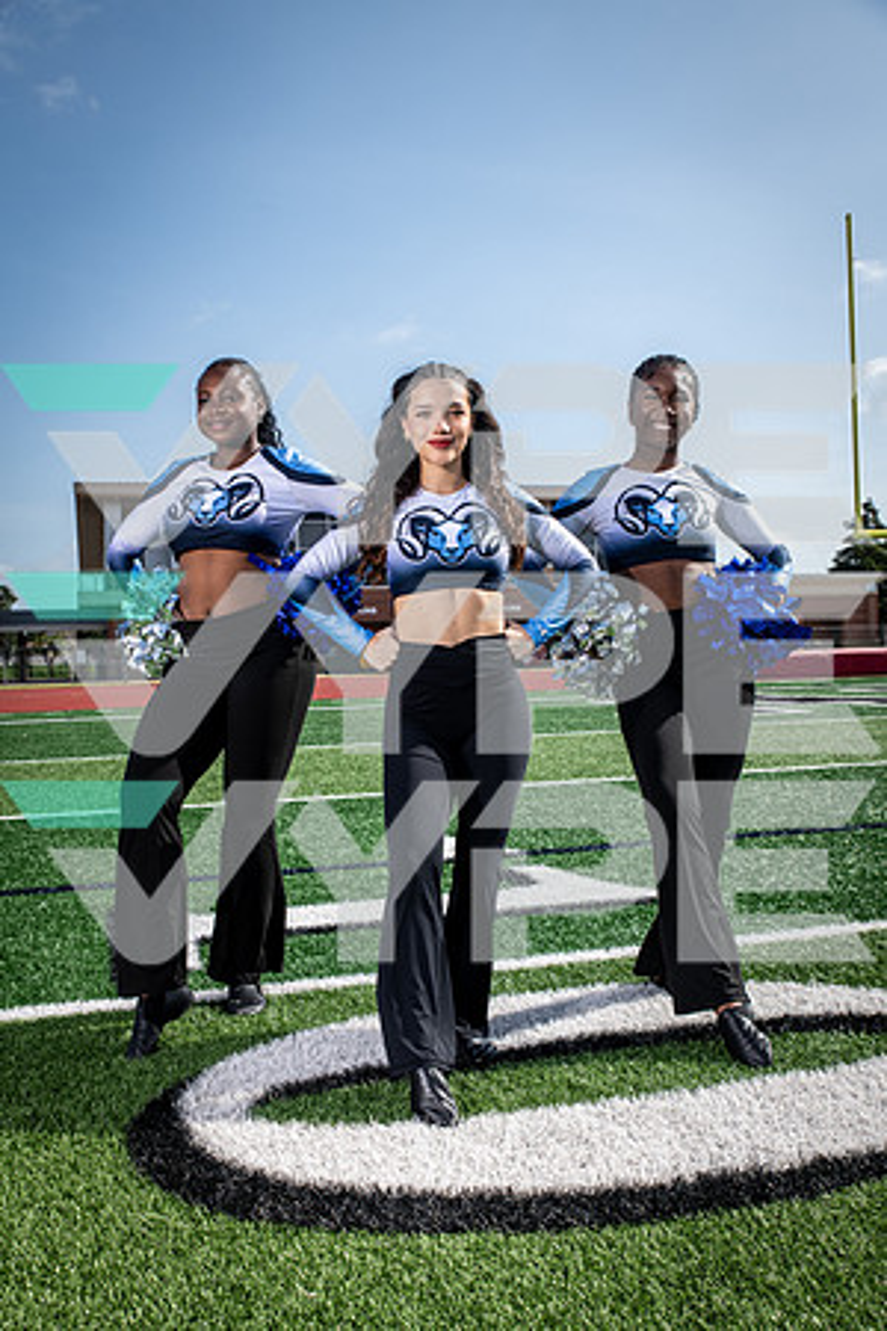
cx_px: 444
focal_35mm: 35
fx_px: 1293
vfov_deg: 54.4
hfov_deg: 37.9
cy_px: 666
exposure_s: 1/400
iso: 125
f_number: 7.1
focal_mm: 35
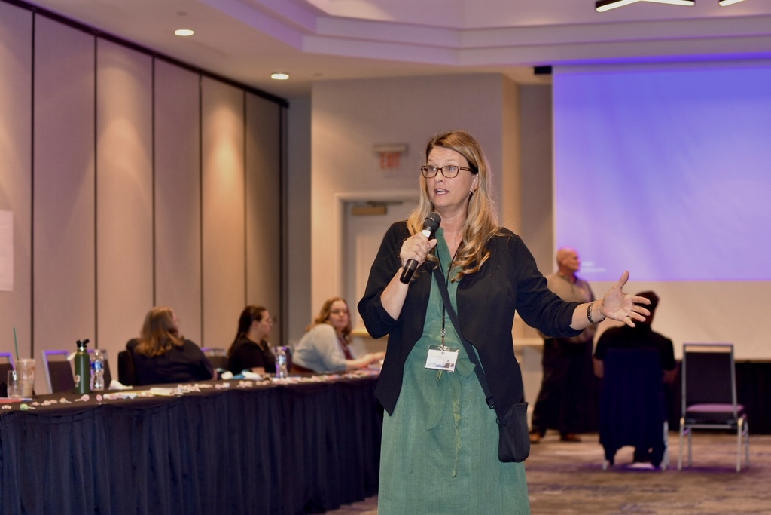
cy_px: 258
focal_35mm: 75
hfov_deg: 27.0
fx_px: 1606
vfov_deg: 18.2
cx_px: 386
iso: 900
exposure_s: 1/60
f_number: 2.8
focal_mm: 50
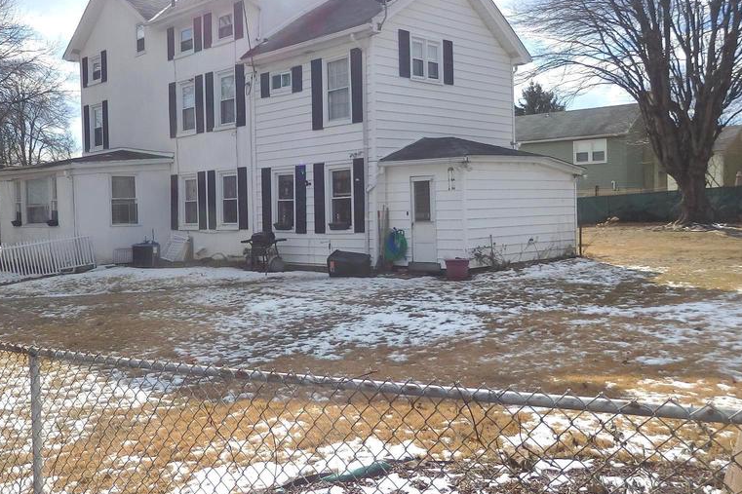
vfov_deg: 37.8
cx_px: 331
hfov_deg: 54.3
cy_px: 227
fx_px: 721
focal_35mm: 35
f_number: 8.7
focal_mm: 4.5
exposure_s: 1/320
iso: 125
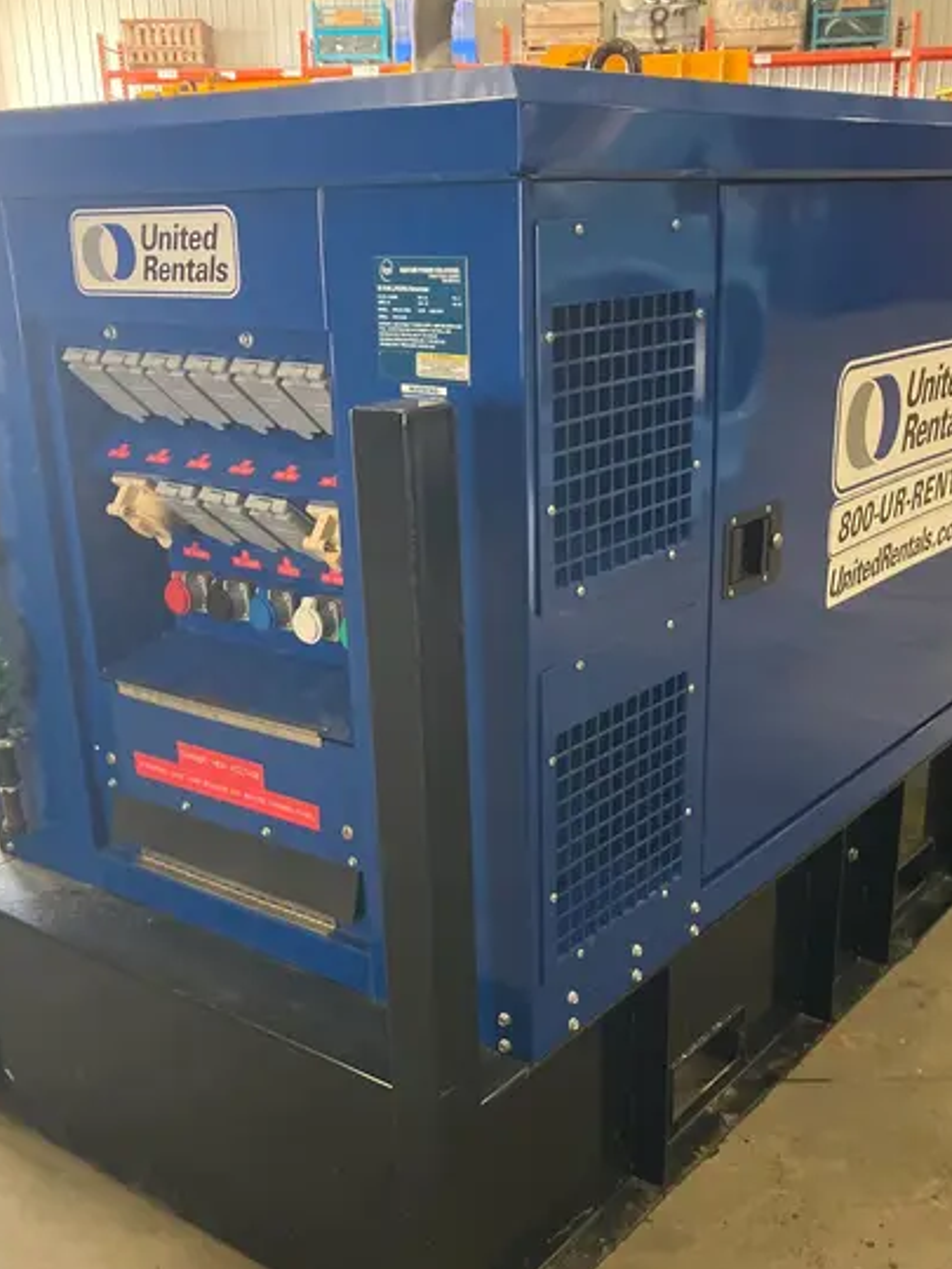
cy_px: 765
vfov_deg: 48.7
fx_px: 1393
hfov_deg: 37.7
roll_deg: +2.4
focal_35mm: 38
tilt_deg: -21.5
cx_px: 463
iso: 320
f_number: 1.8
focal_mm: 3.99
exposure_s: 1/60
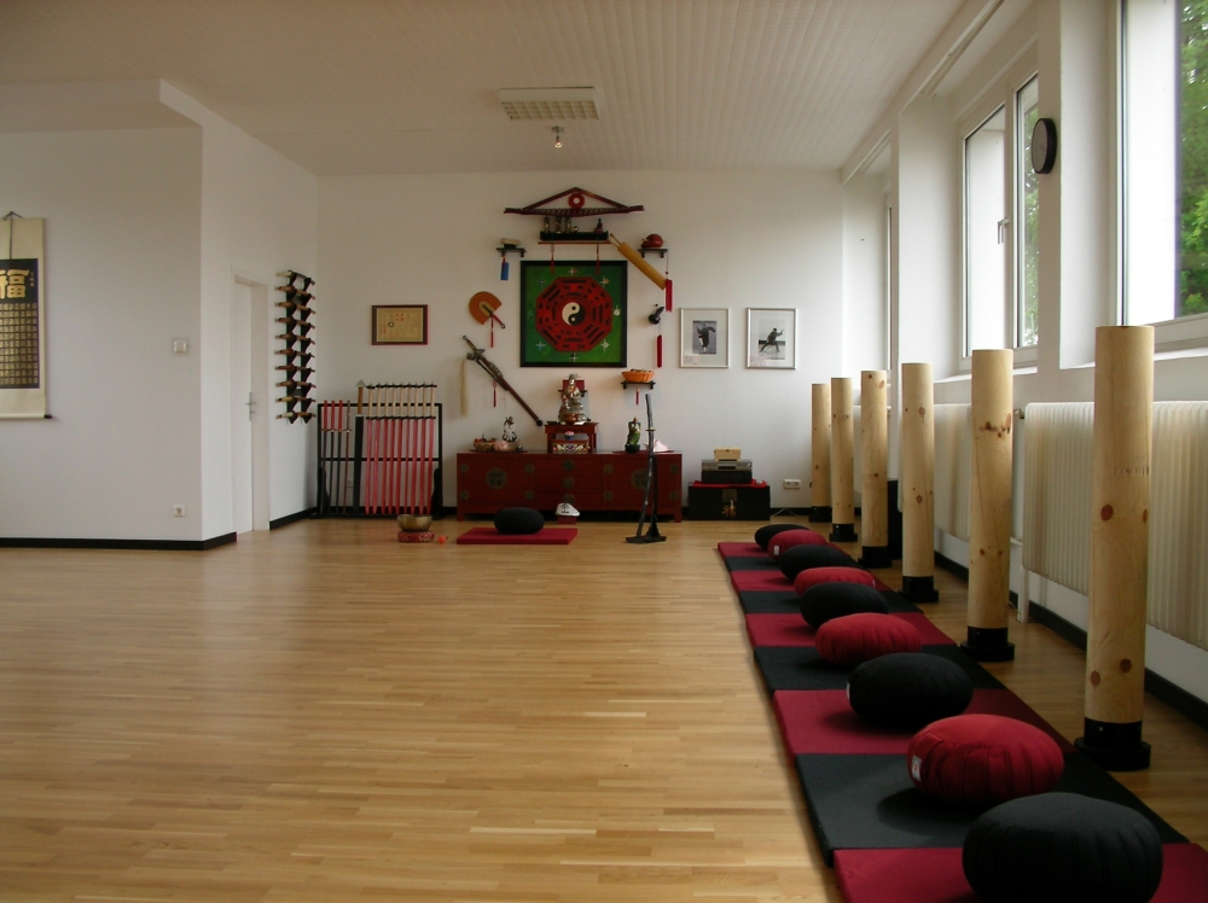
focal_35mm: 38
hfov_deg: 49.0
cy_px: 452
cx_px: 604
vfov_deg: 37.7
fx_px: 1325
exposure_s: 1/41
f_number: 3.5
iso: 50
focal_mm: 5.8
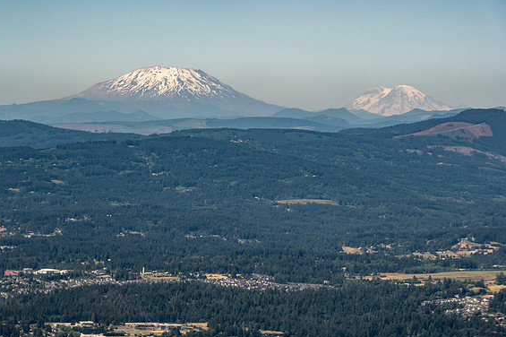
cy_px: 176
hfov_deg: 11.8
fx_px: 2444
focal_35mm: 174
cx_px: 234
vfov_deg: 7.9
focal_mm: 155
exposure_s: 1/250
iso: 250
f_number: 13
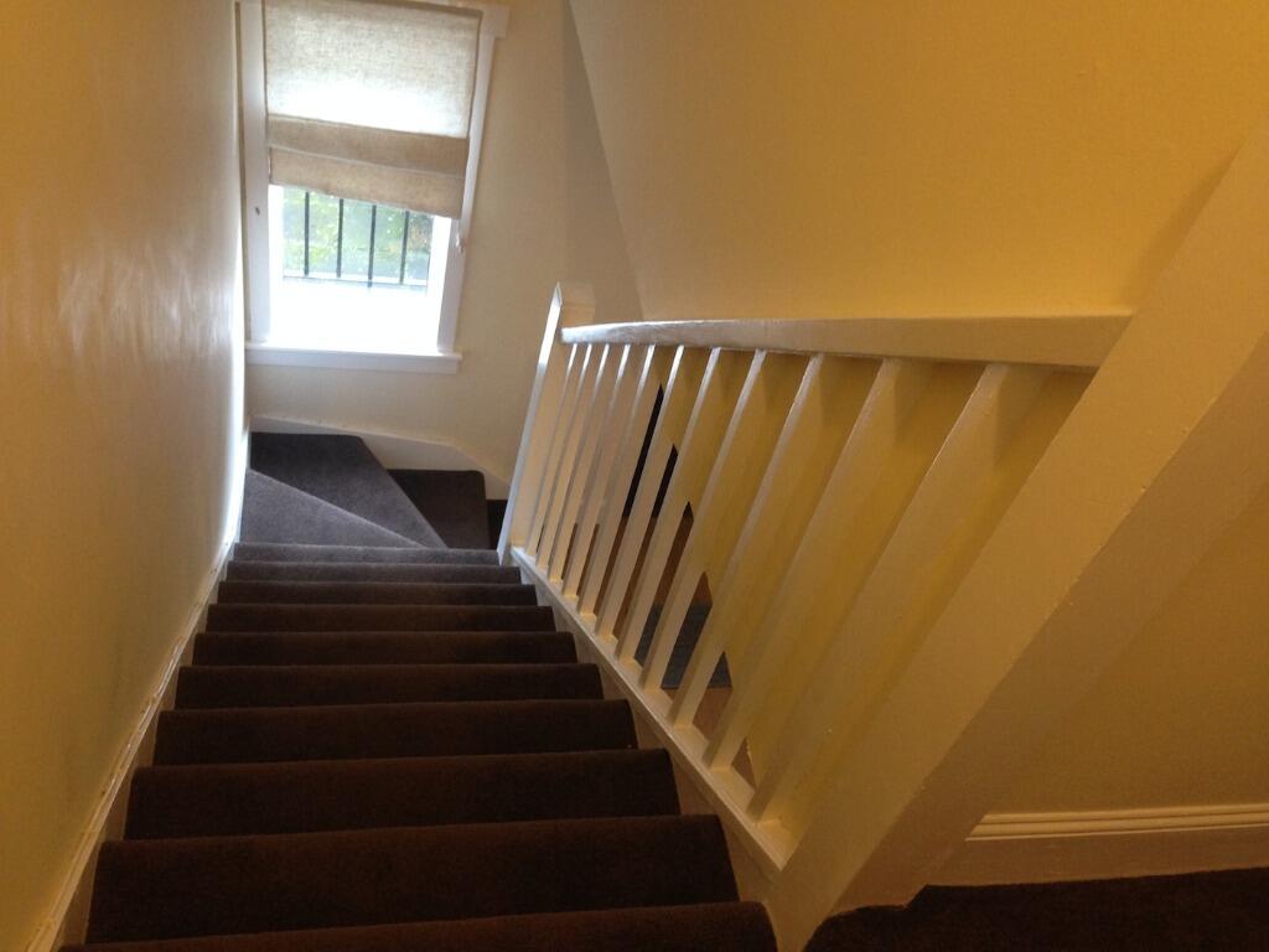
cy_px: 476
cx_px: 634
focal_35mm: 33
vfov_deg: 42.9
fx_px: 1210
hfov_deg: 55.4
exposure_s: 1/20
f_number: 2.4
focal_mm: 4.12
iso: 200
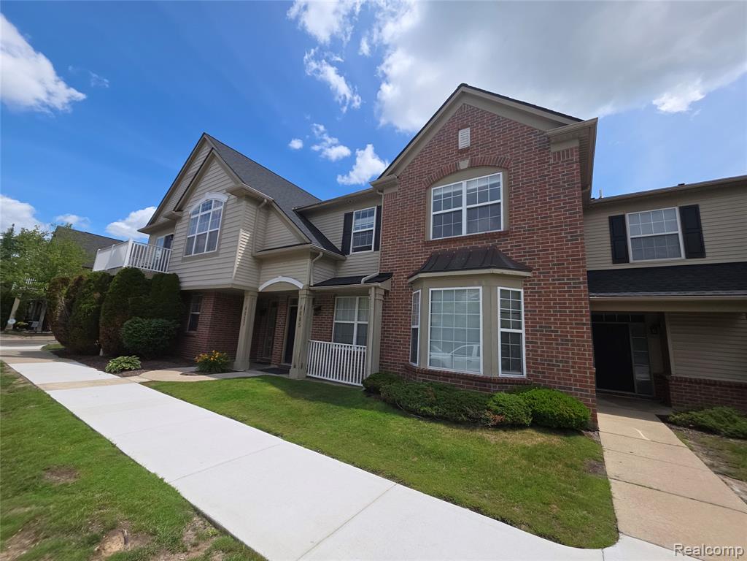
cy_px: 280
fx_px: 281
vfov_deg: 89.9
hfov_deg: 106.2
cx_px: 374
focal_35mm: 13
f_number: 1.9
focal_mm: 2.2
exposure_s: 1/1202
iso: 20
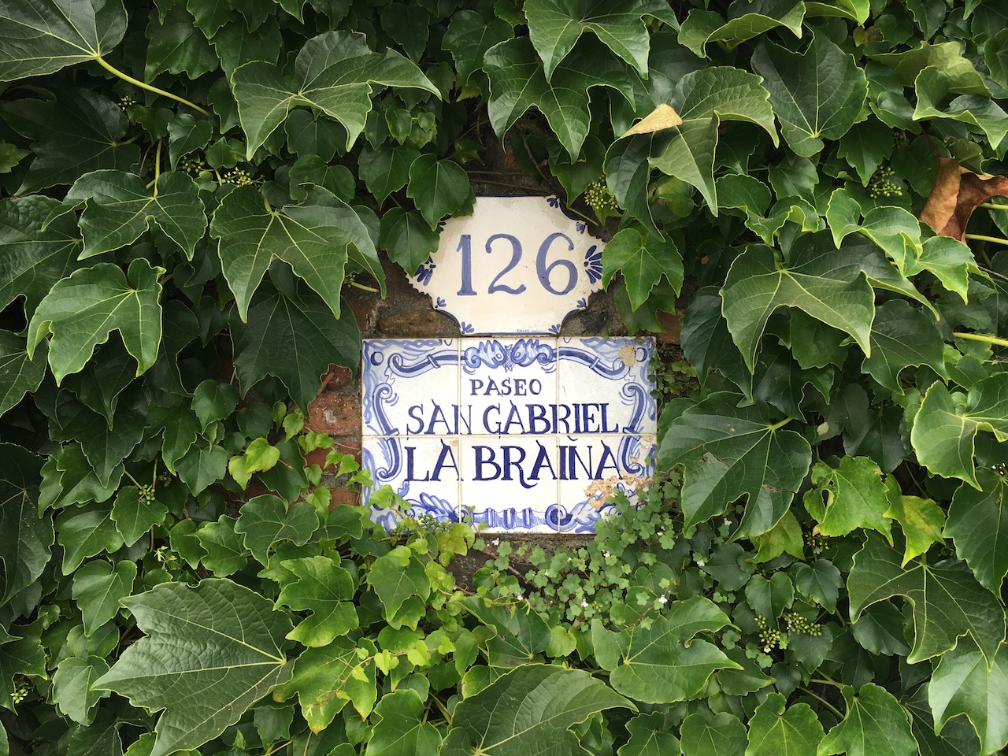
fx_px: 844
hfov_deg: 61.7
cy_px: 378
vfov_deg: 48.2
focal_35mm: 29
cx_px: 504
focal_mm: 4.15
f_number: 2.2
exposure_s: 1/132
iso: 25
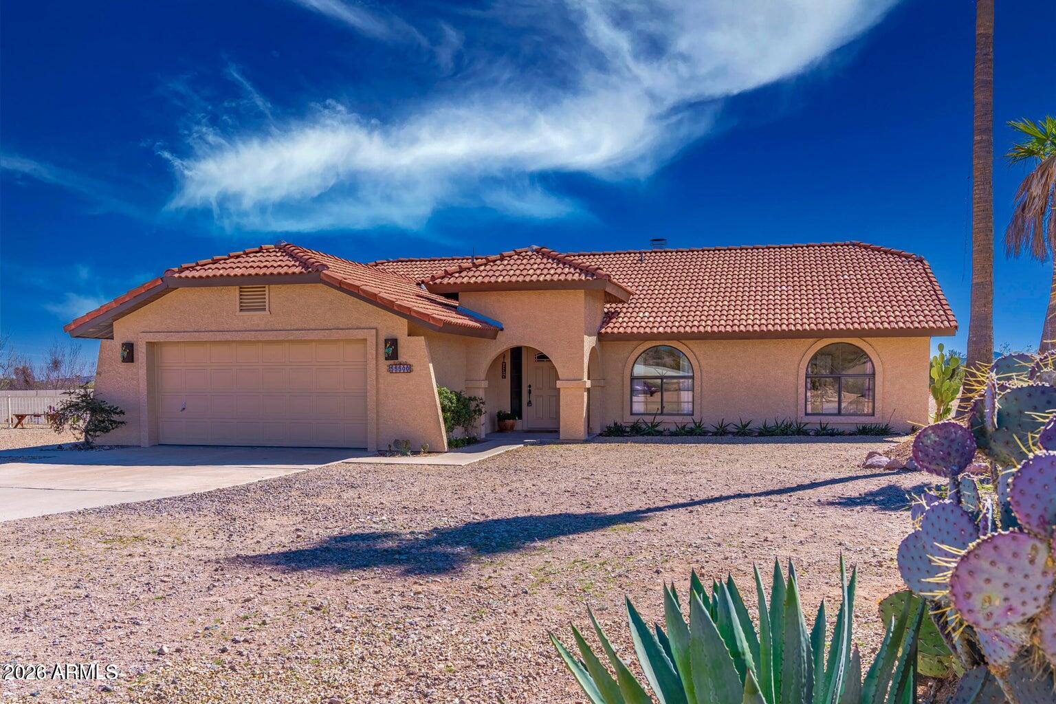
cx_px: 528
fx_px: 880
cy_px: 352
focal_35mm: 30
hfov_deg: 61.9
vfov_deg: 43.6
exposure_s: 1/8000
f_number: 8
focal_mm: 30
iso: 100
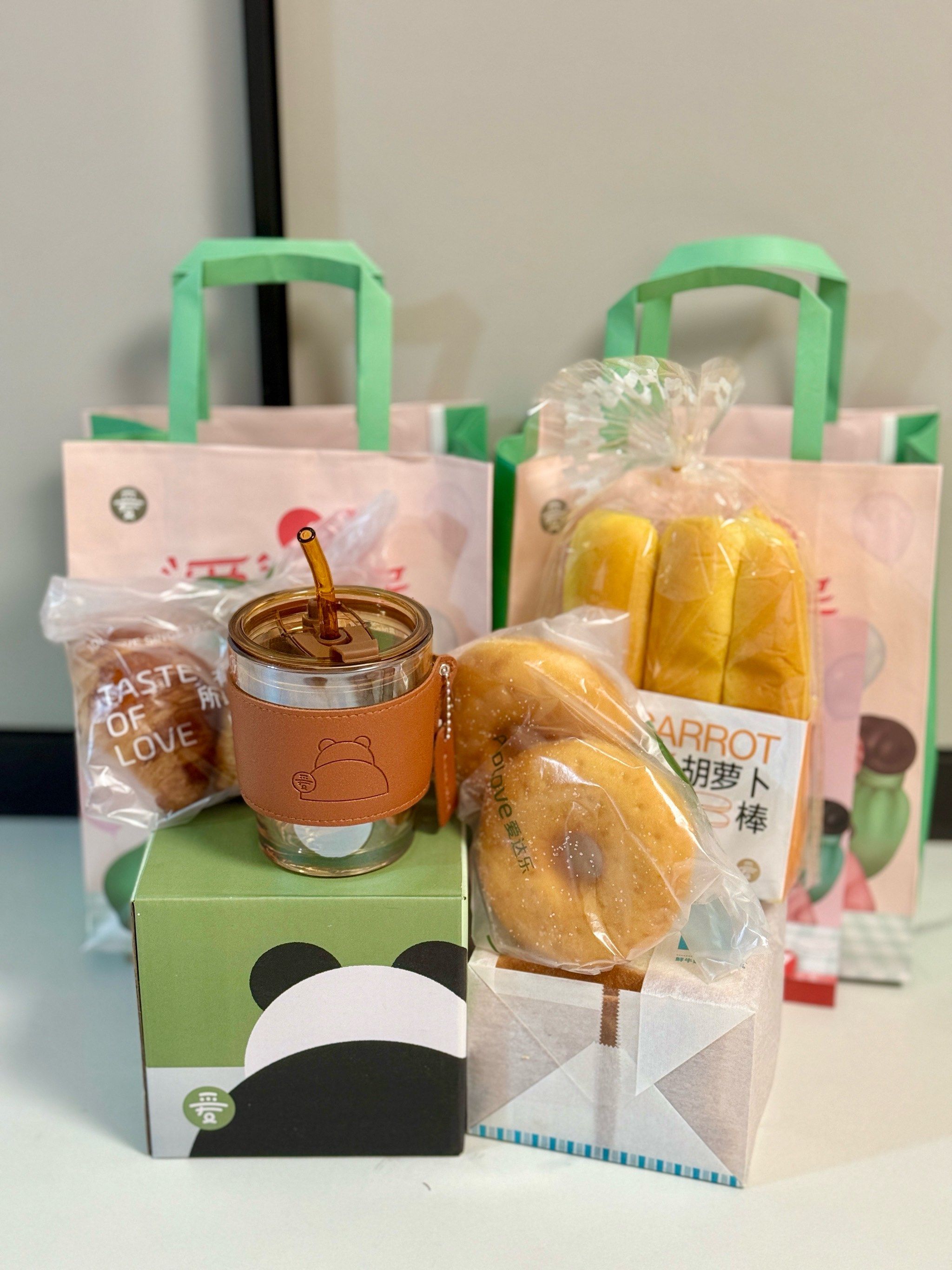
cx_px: 476
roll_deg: -0.4
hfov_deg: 30.3
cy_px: 635
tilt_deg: -23.2
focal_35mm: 48
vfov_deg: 39.7
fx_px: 1760
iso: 200
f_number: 1.78
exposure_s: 1/60
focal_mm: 6.86
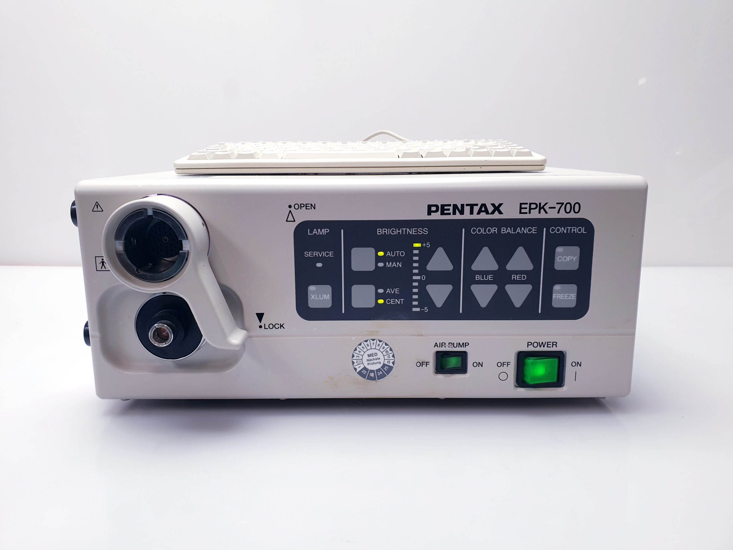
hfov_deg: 67.3
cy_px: 275
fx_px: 551
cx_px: 366
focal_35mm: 26
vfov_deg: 53.1
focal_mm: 4.3
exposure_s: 1/50
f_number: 2.4
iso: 64
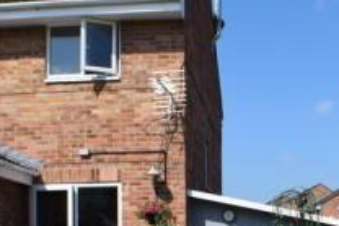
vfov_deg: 15.6
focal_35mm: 85
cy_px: 254
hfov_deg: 23.7
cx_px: 236
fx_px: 801
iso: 200
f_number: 10
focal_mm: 18
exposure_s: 1/400
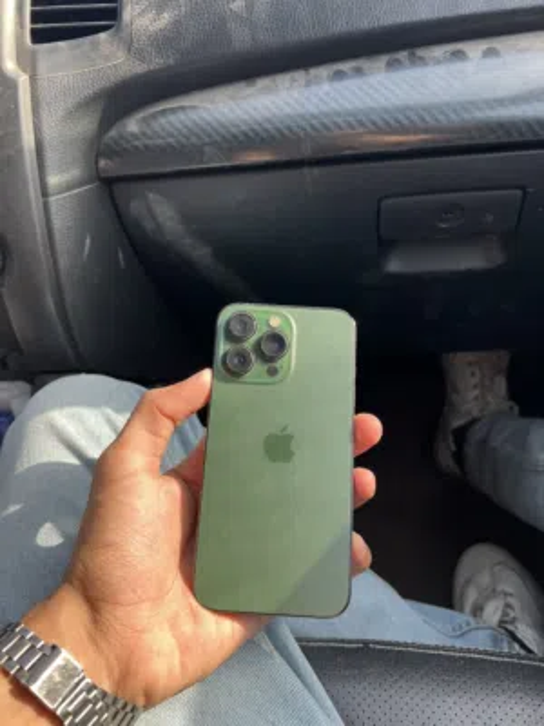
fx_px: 545
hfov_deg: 53.1
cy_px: 363
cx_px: 272
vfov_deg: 67.3
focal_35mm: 26
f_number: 1.5
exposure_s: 1/316
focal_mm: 5.7
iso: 50
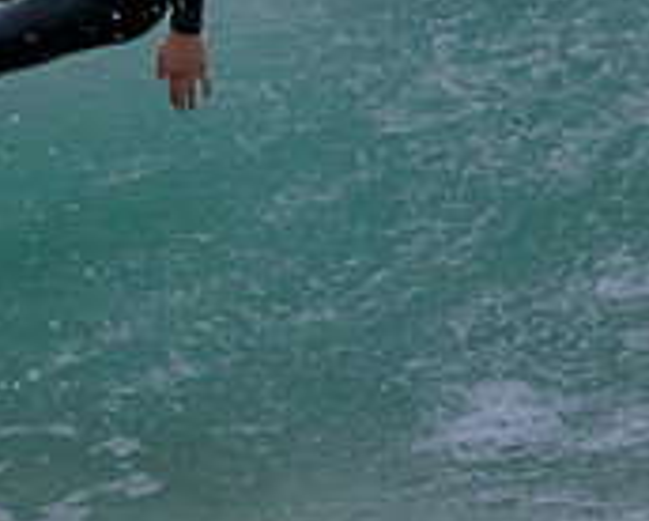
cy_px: -157
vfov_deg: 0.6
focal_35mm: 2527
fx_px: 48593
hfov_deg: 0.8
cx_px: -306
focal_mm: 800
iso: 4500
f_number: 11
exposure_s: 1/2000
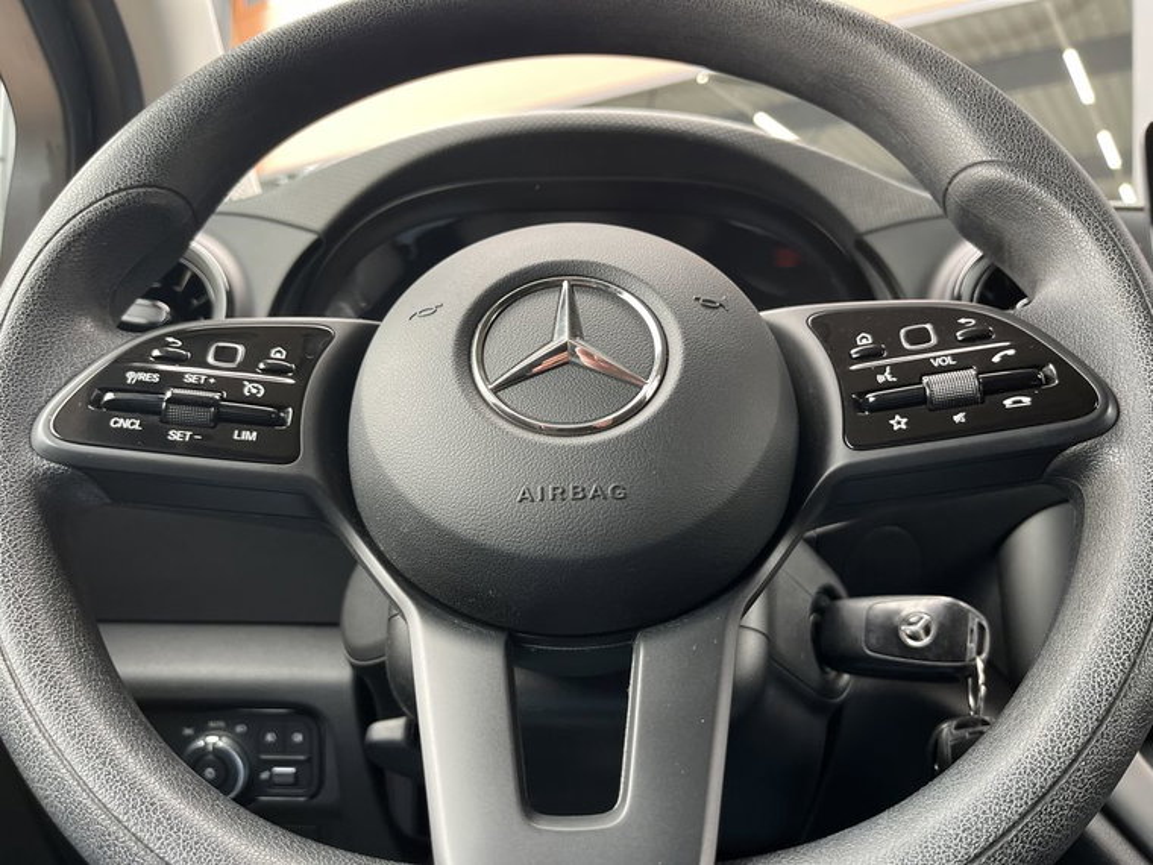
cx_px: 576
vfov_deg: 53.1
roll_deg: -1.7
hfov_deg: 67.3
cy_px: 432
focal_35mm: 26
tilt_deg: -0.5
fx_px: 866
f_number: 1.6
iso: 125
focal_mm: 5.1
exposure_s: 1/109
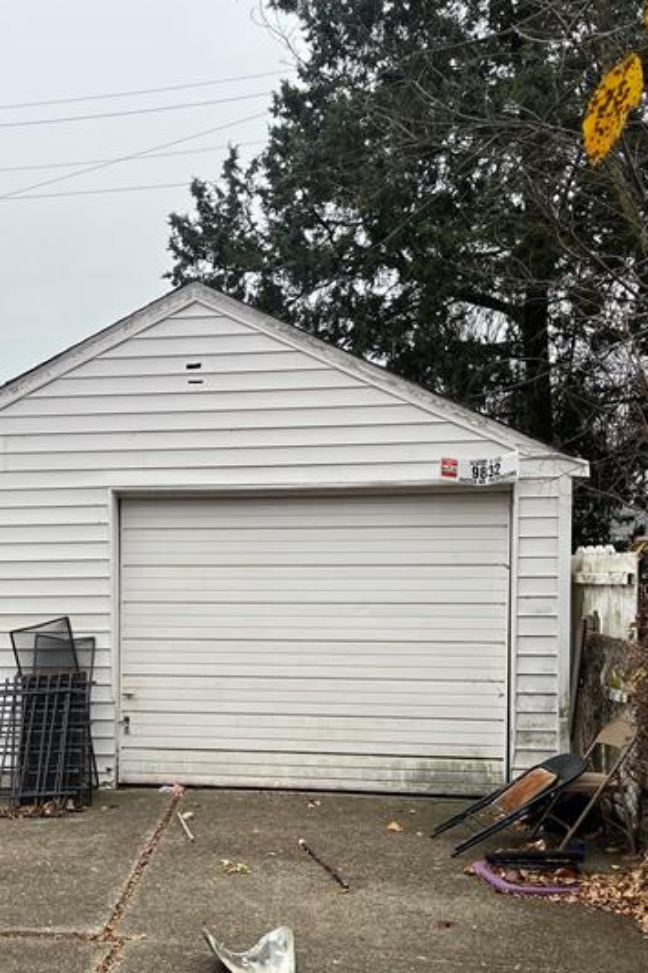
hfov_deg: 34.0
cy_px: 659
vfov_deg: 48.6
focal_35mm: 39
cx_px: 230
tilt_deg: -2.4
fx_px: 1054
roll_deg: +1.3
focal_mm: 5.1
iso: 50
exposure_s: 1/495
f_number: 1.6
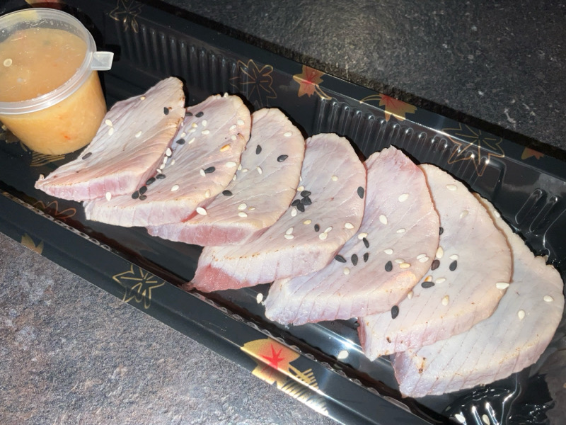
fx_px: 474
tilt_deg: -60.6
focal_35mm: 29
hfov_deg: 61.7
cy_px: 212
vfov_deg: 48.2
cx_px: 283
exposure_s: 1/149
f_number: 1.8
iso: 16
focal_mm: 3
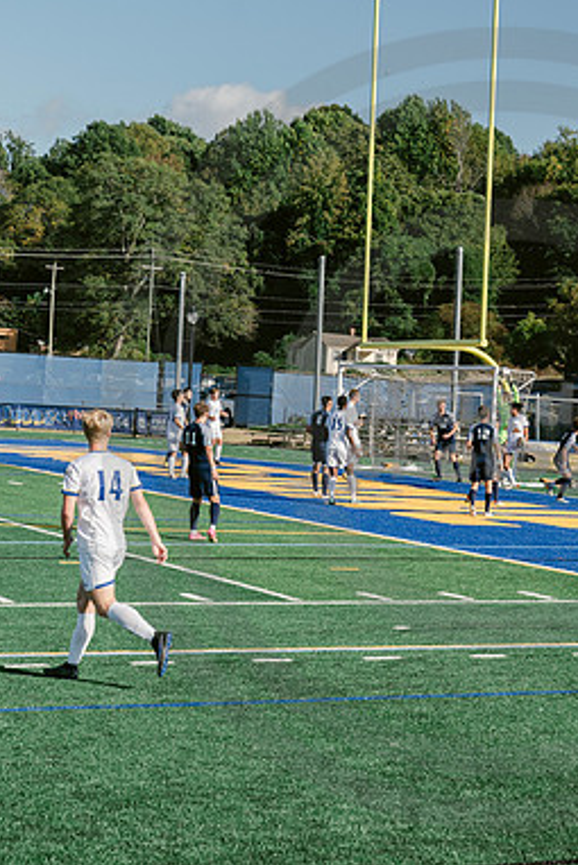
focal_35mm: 85
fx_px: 2045
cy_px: 429
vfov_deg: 23.9
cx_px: 503
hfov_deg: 15.9
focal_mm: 56
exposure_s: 1/2500
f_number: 5.6
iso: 640
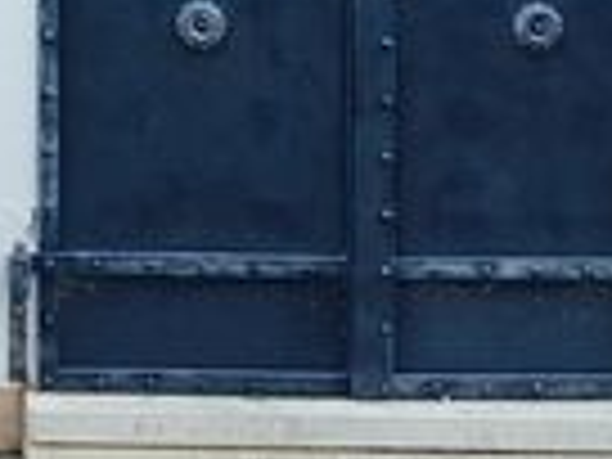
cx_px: -230
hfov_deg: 18.4
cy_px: -274
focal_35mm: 98
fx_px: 1733
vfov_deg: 13.9
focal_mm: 4.2
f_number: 1.7
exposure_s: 1/140
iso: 40
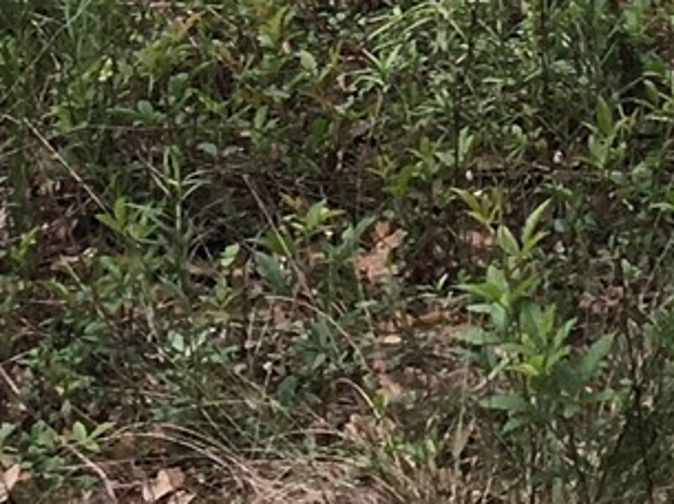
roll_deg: +1.8
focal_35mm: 195
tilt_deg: -1.7
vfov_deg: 6.7
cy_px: -1107
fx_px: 3792
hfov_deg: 10.1
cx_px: 225
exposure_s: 1/530
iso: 25
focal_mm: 4.15
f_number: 2.2
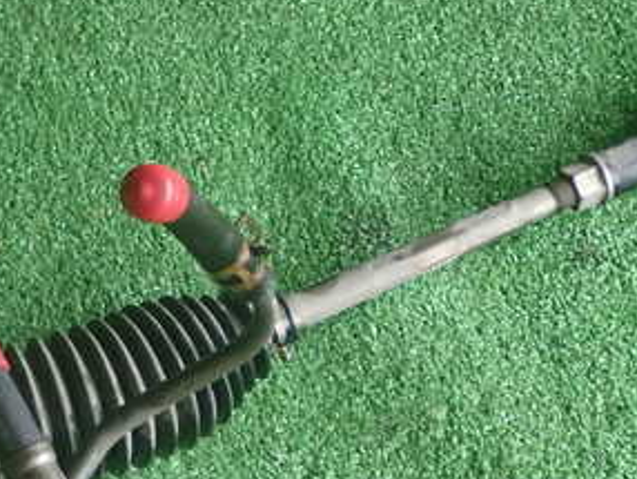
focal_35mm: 130
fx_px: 2394
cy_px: 345
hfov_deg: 15.2
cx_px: 276
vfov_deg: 11.4
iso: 800
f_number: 3.6
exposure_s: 1/50
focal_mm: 11.09
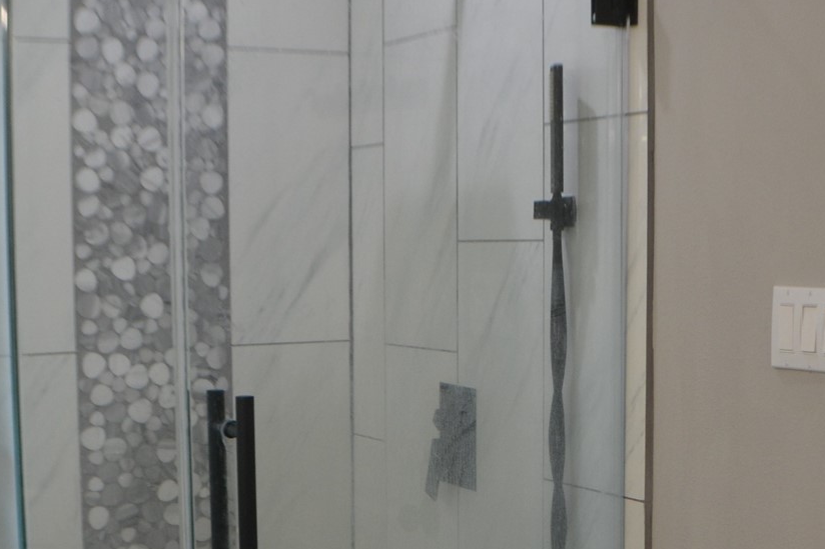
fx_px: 1993
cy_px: 352
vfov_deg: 15.7
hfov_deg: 23.3
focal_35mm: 87
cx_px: 546
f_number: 4.5
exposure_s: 1/80
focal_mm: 22
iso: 400
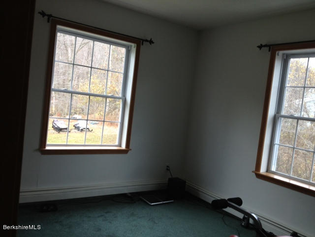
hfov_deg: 52.6
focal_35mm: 35
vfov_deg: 40.7
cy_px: 118
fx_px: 318
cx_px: 158
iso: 50
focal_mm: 4.28
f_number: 2.4
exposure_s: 1/40
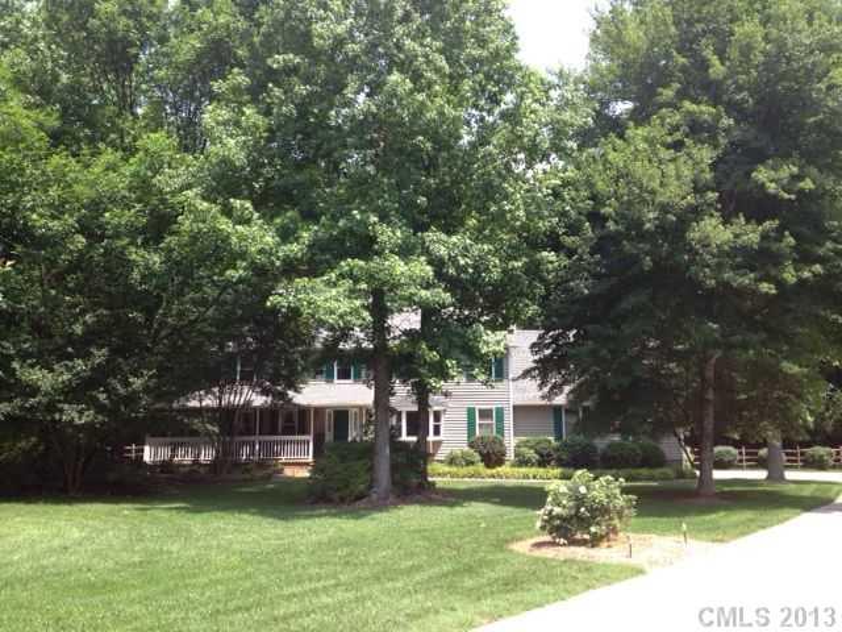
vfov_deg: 40.7
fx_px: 851
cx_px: 421
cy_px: 316
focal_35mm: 35
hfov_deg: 52.6
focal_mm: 4.28
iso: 64
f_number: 2.4
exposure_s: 1/575
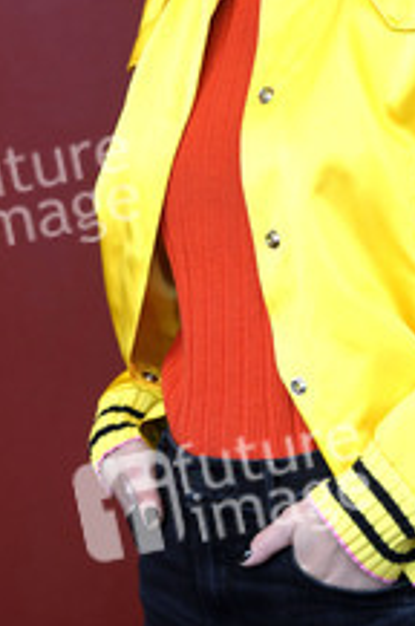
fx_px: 3521
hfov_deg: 6.7
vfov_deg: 10.1
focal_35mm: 203
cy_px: 61
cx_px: 305
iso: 640
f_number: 3.5
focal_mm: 110
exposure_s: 1/200
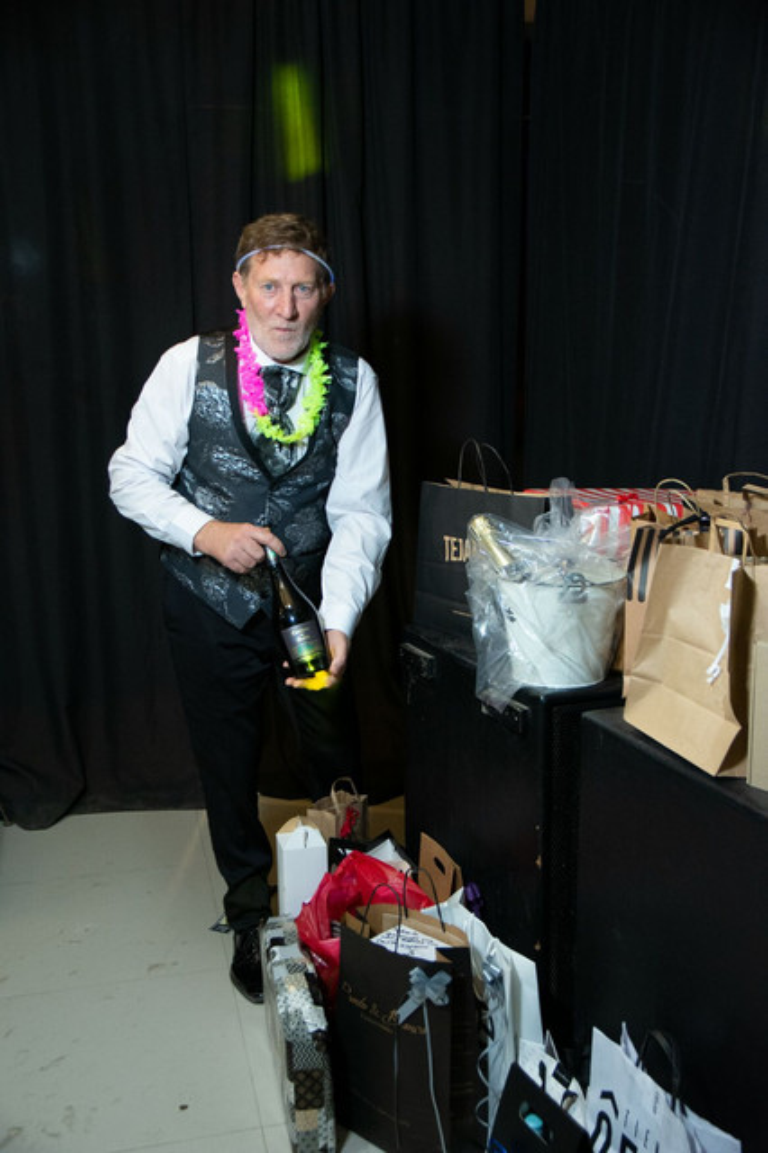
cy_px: 576
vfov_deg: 53.2
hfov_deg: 36.8
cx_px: 384
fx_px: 1153
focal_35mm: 36
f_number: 3
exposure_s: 1/100
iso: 2000
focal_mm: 24
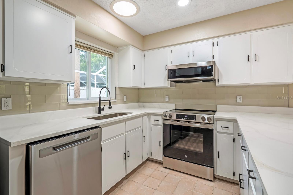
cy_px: 98
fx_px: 134
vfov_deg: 72.0
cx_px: 146
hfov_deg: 95.0
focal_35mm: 16
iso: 250
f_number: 9
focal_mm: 11
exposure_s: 1/200
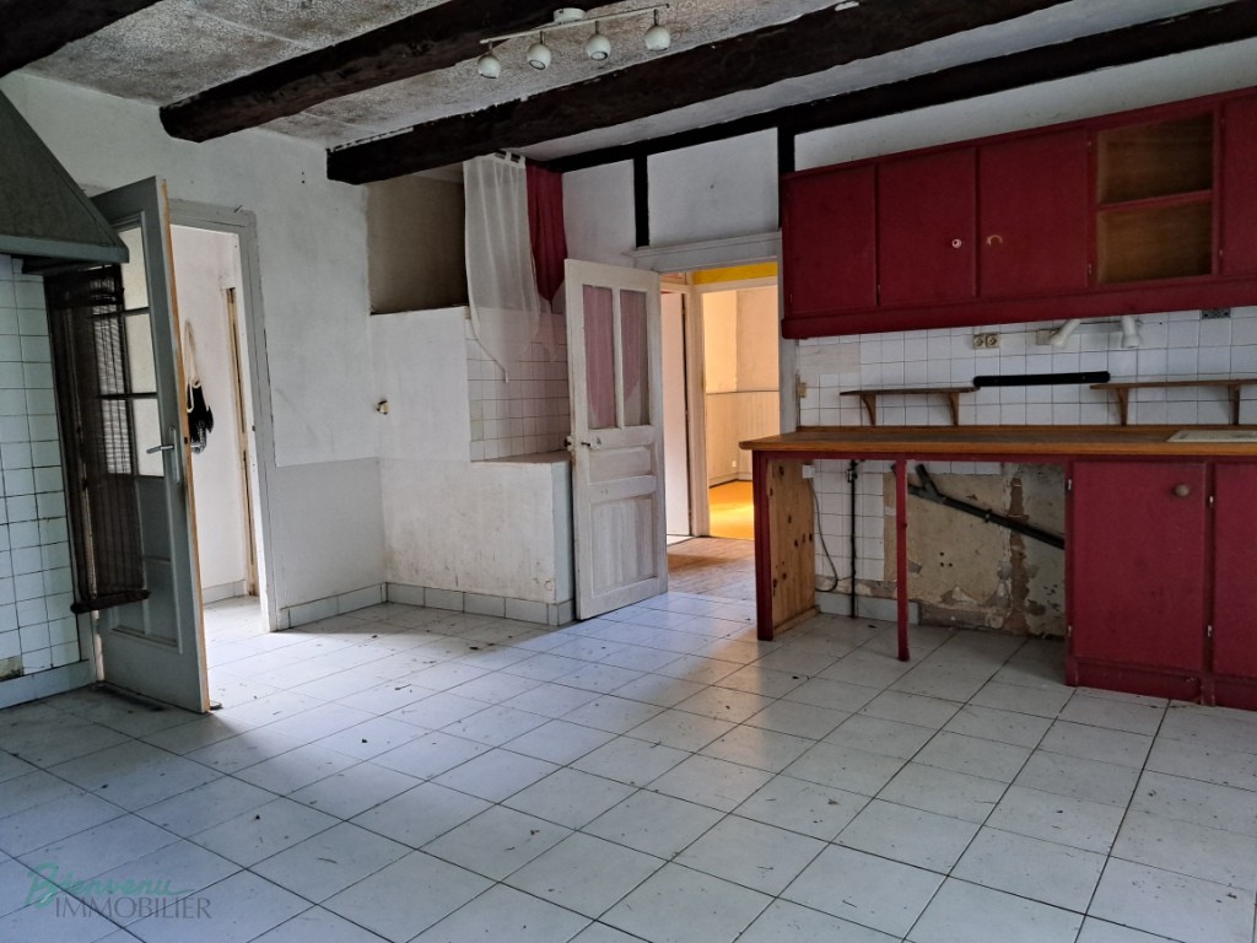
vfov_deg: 56.8
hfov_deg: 71.6
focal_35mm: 24
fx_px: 872
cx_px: 628
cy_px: 472
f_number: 1.8
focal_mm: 5.23
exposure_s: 1/50
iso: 500
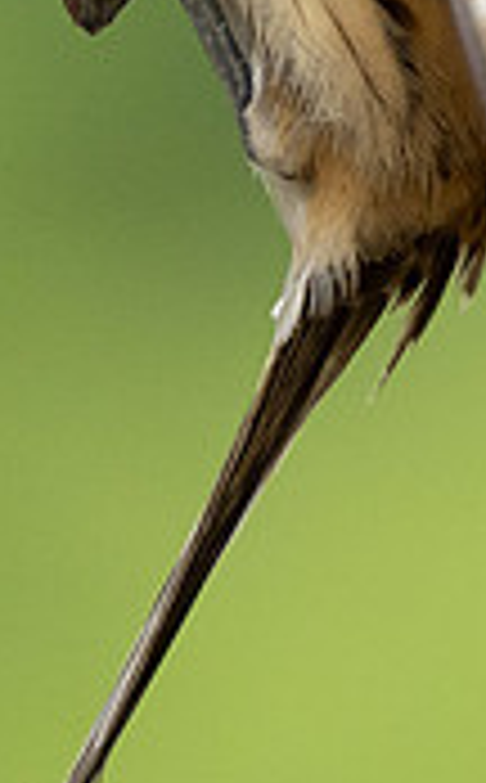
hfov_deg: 0.4
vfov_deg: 0.7
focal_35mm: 3053
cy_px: -37
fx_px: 65023
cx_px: -818
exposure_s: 1/800
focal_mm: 300
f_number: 4
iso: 500
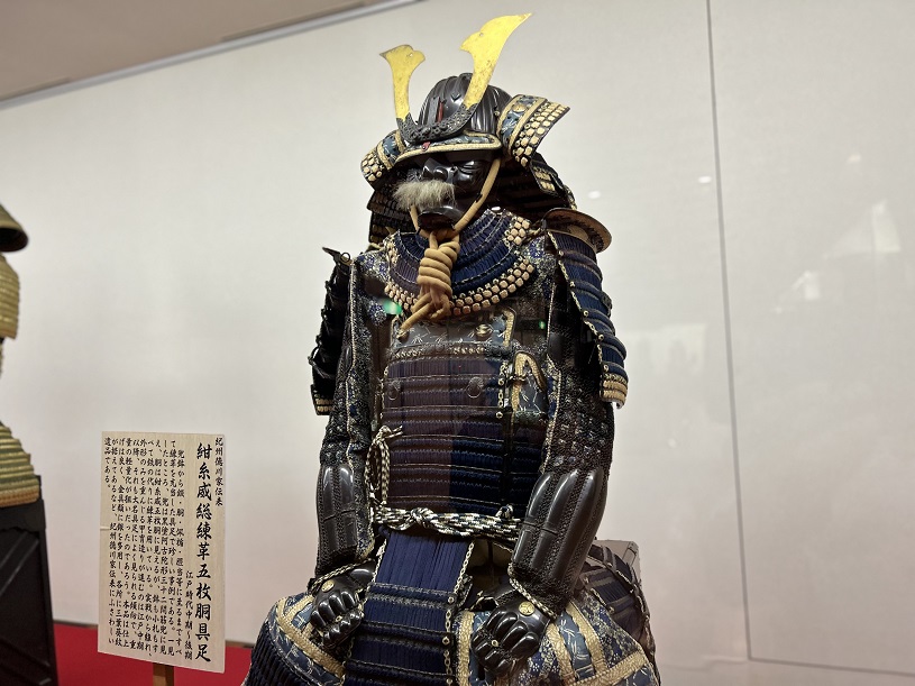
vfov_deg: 53.1
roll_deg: +3.0
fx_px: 687
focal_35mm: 26
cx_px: 458
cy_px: 343
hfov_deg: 67.3
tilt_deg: +3.8
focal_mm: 5.7
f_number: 1.5
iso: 160
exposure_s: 1/60
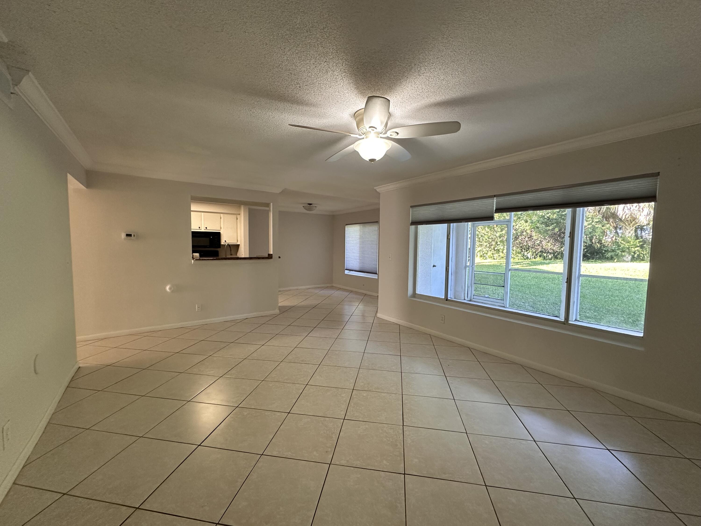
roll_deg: -0.6
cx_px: 350
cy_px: 263
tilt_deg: -3.6
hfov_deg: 102.1
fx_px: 284
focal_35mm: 14
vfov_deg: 85.7
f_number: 2.2
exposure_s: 1/120
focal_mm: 2.22
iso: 250
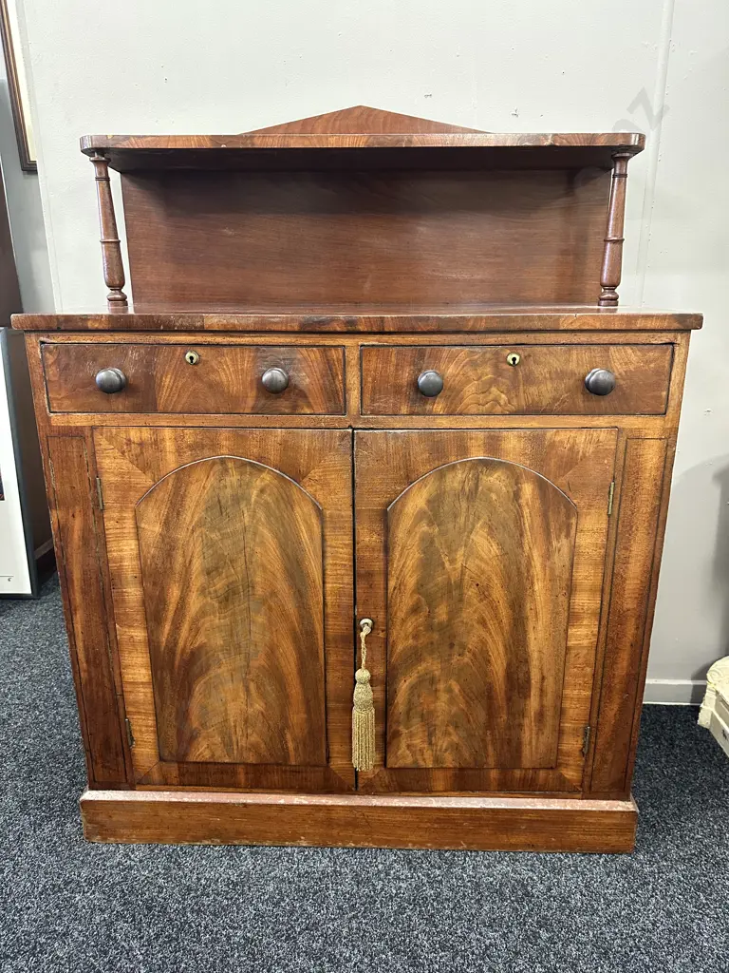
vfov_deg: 71.6
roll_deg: -0.2
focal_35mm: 24
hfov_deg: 56.8
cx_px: 364
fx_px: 674
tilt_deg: -17.6
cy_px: 486
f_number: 1.78
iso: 400
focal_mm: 6.86
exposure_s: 1/50
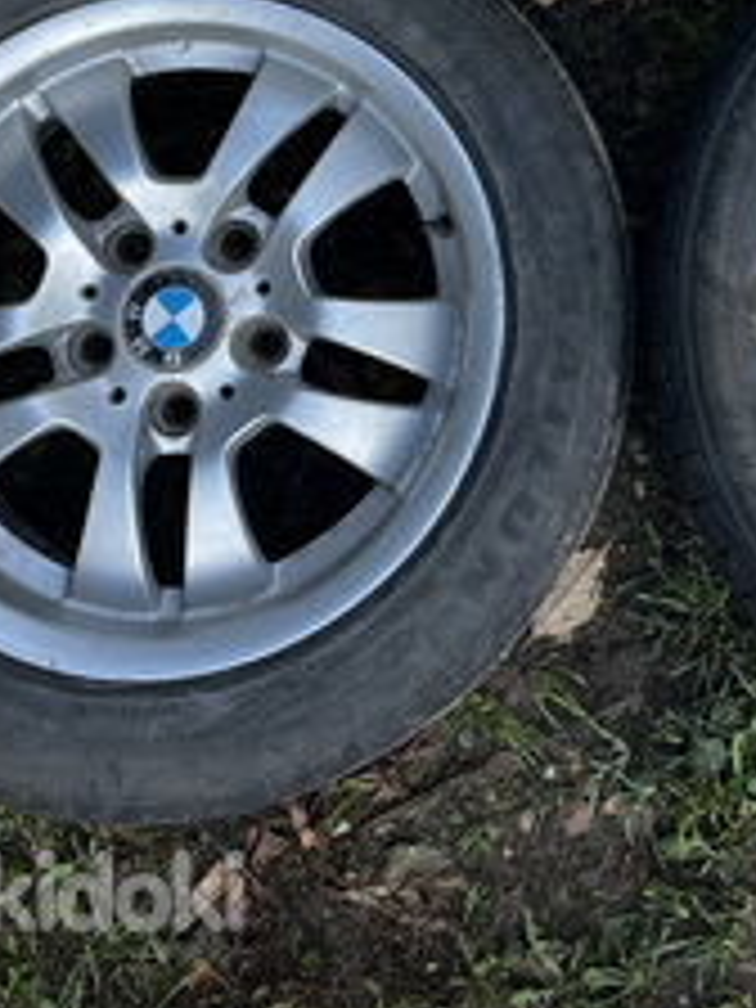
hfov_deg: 24.7
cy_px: -76
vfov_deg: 30.1
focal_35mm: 58
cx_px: 641
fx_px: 1689
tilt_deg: -75.4
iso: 64
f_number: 1.6
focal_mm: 5.1
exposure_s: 1/122
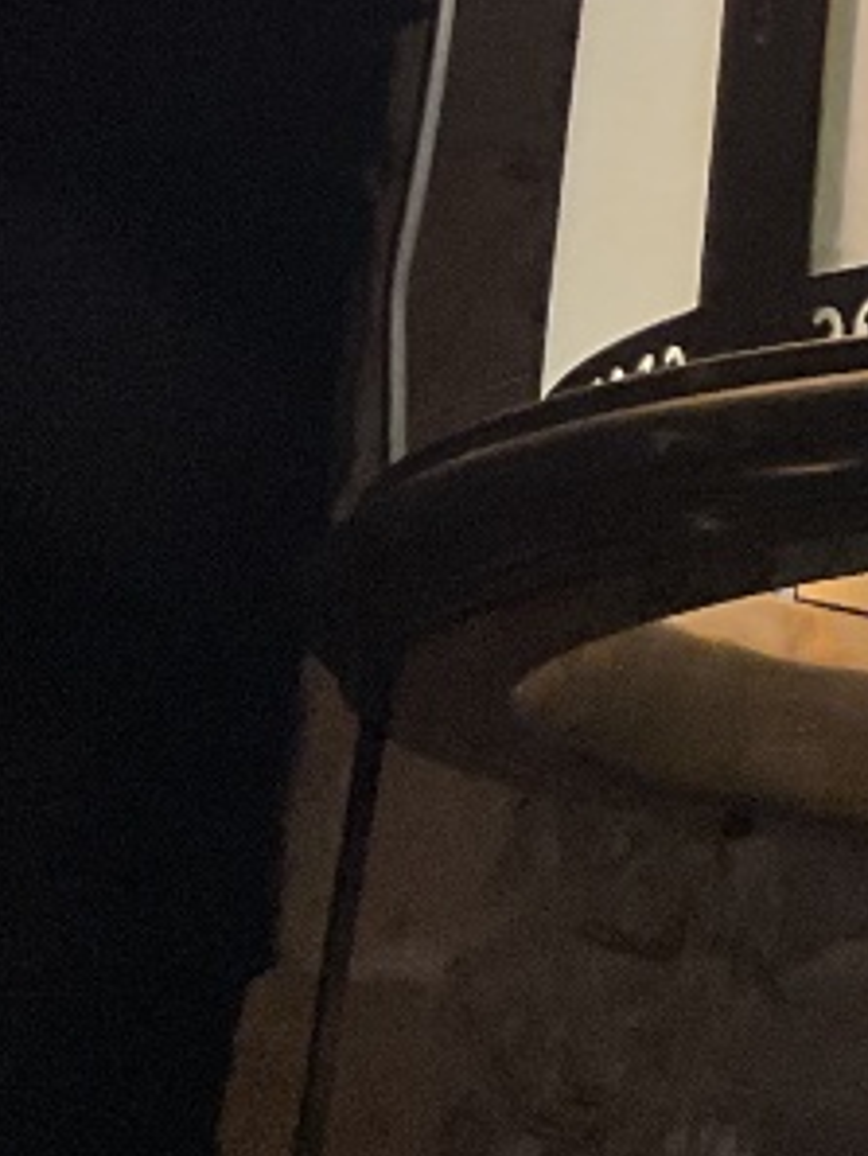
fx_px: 3909
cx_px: 1331
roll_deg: -1.8
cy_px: -860
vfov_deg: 14.9
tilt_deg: +32.4
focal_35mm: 117
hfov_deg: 12.0
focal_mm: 3
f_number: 1.8
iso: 64
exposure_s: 1/120
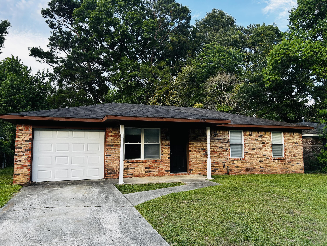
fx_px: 246
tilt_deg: +5.6
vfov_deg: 53.1
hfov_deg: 67.3
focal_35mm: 26
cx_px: 164
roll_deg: +0.3
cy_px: 123
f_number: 1.5
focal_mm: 5.7
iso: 50
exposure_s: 1/175
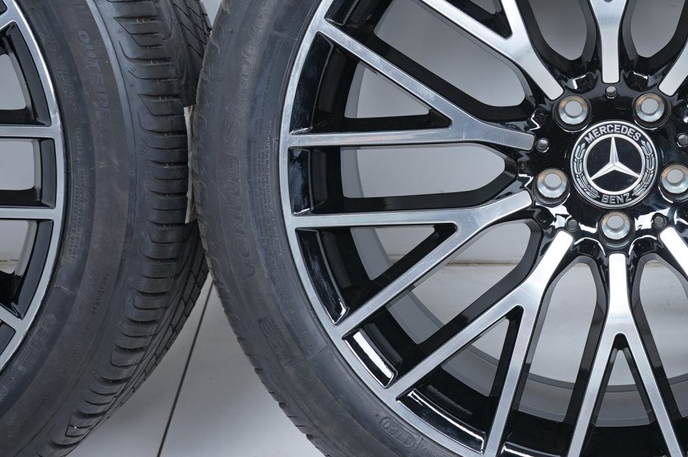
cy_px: 147
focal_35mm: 77
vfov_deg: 17.6
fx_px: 1470
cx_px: 643
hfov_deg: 25.4
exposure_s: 1/125
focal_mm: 40
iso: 250
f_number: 7.1
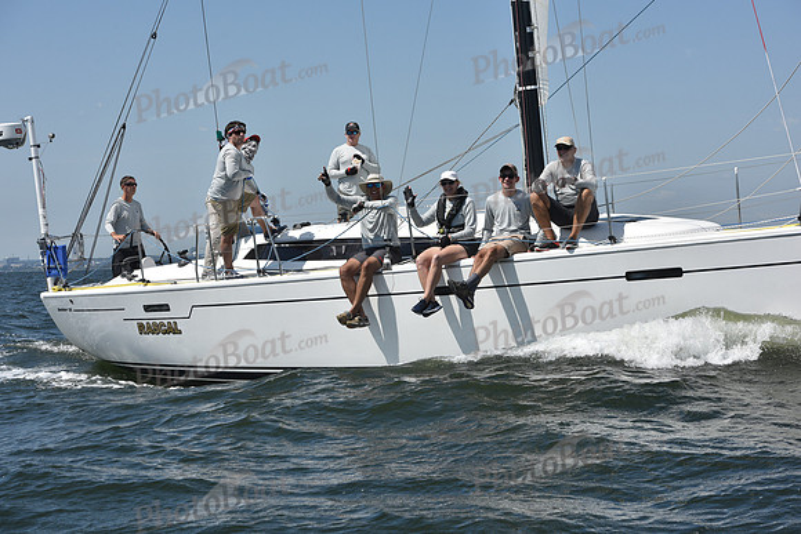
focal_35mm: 75
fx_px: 1669
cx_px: 400
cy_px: 267
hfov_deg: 27.0
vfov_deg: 18.2
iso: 250
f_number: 8
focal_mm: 75
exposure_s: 1/1250
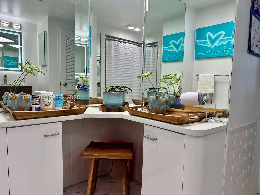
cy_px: 98
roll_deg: -1.4
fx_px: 180
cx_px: 130
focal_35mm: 24
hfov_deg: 71.6
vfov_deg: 56.8
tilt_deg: -4.8
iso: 80
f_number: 1.78
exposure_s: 1/176
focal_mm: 6.76
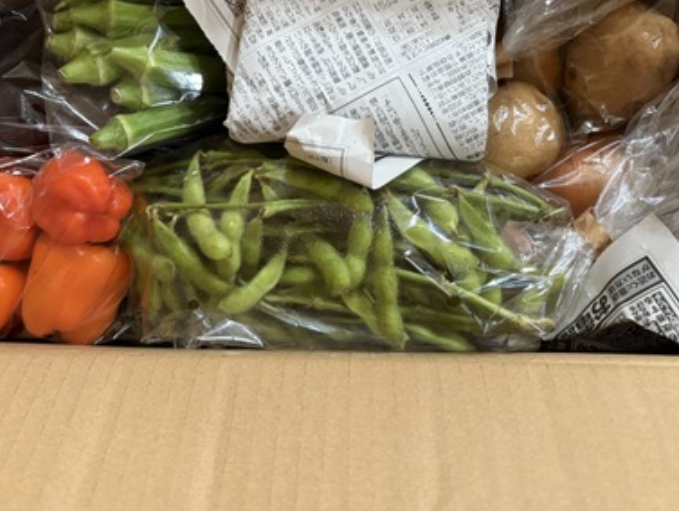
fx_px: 648
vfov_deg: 42.8
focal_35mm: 33
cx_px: 311
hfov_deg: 55.2
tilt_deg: -75.9
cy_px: 198
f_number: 1.6
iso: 400
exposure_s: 1/60
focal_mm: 5.96
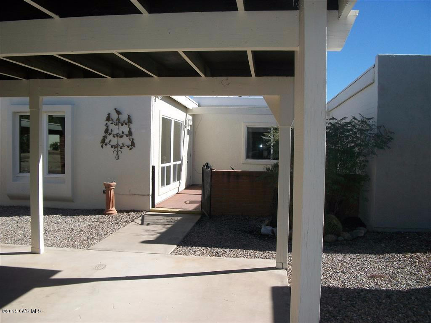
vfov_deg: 44.2
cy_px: 162
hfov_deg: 56.8
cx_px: 216
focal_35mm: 32
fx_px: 398
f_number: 5.5
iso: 80
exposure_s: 1/400
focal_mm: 5.7
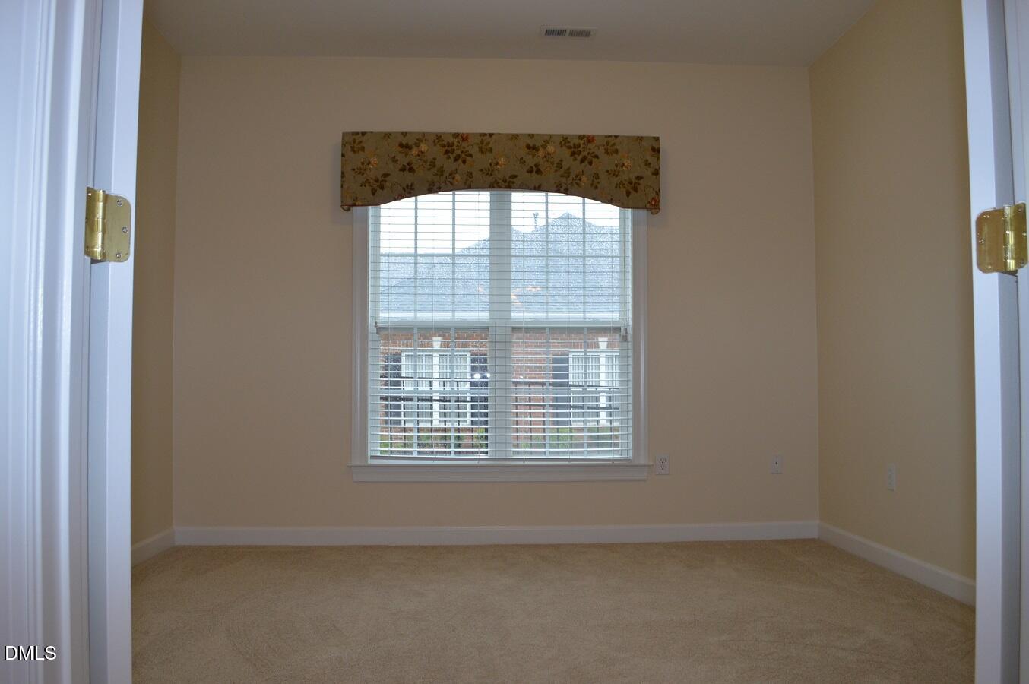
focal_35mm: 27
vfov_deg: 47.8
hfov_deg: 67.4
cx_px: 514
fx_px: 771
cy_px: 342
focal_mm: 18
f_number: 5.6
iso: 400
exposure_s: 1/125
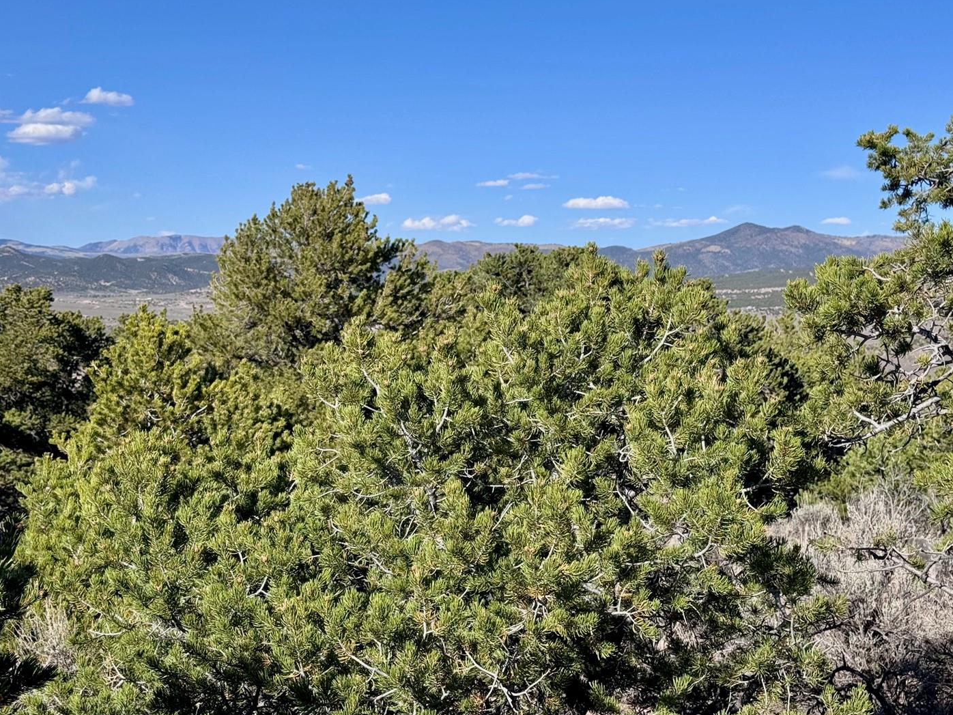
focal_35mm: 55
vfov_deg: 26.6
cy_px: 385
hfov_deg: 34.9
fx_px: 1514
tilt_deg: -4.8
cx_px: 458
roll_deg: -1.9
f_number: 1.78
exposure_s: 1/4975
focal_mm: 6.76
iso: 64
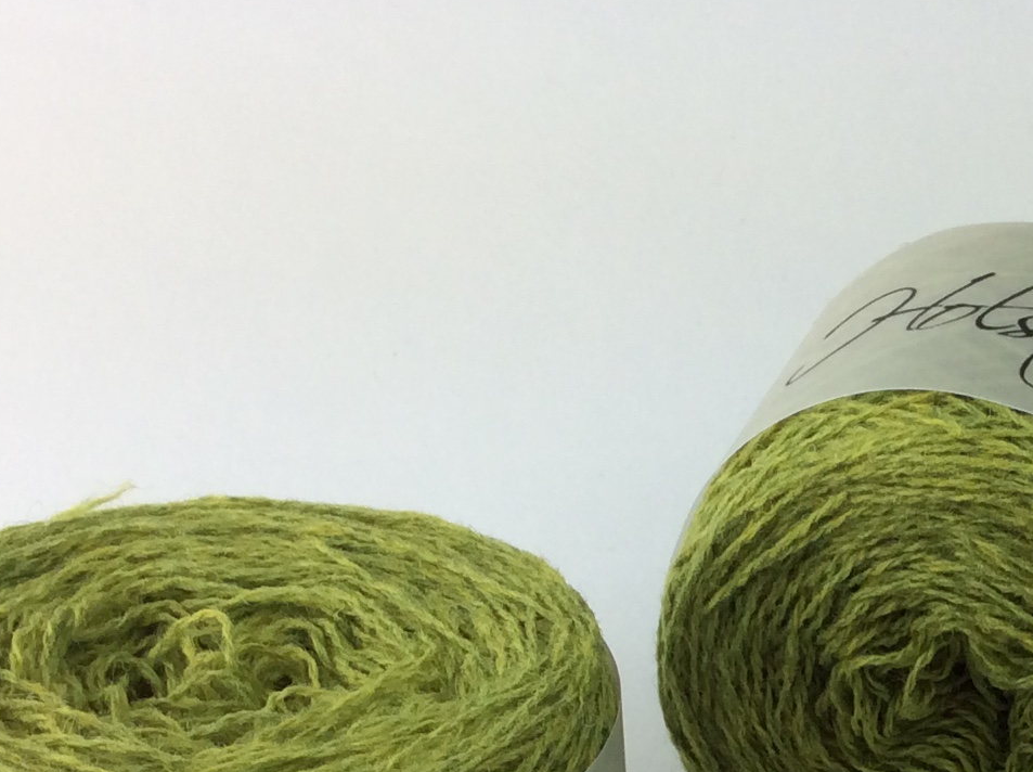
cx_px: 938
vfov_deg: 16.5
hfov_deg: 22.0
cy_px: 818
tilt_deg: -36.7
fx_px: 2593
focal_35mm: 87
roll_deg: -0.9
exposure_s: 1/162
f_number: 2.4
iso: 32
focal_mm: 3.3
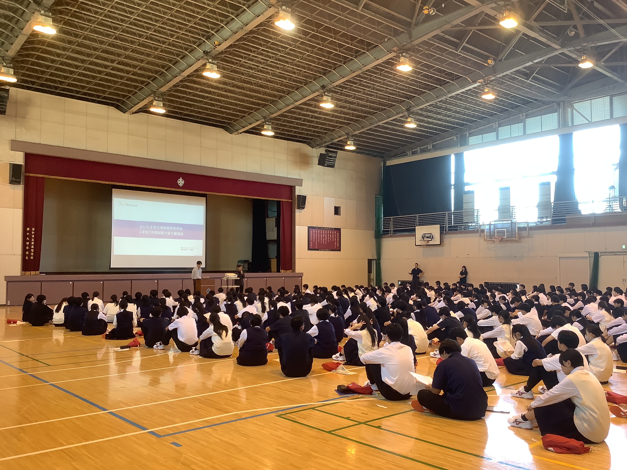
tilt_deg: +2.8
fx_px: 562
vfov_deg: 45.4
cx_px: 314
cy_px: 235
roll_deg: +0.5
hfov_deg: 58.4
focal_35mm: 31
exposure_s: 1/50
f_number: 2.4
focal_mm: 3.3
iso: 100
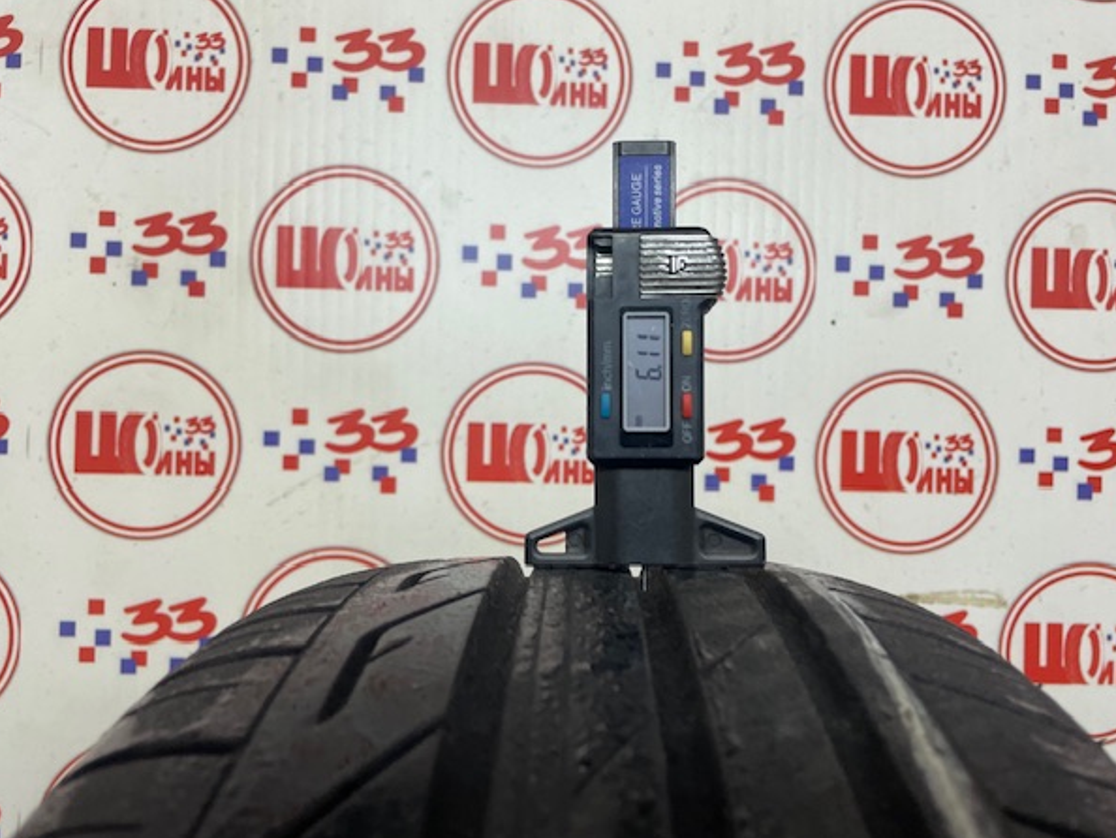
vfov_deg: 49.8
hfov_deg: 63.4
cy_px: 413
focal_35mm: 28
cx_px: 564
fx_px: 903
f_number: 1.6
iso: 100
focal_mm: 4.2
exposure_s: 1/100
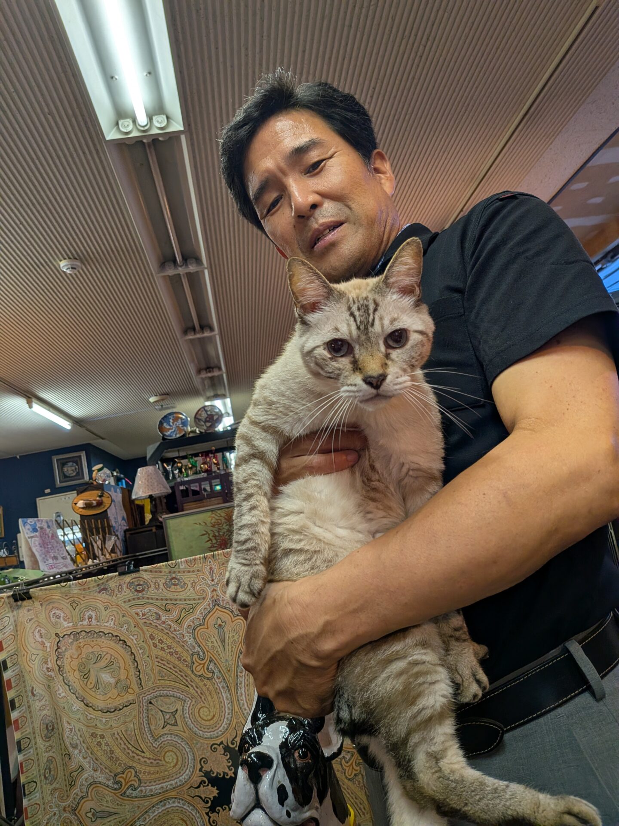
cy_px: 413
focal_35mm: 24
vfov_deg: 71.6
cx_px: 310
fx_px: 572
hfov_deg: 56.8
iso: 50
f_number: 1.7
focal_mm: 4.53
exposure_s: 1/120
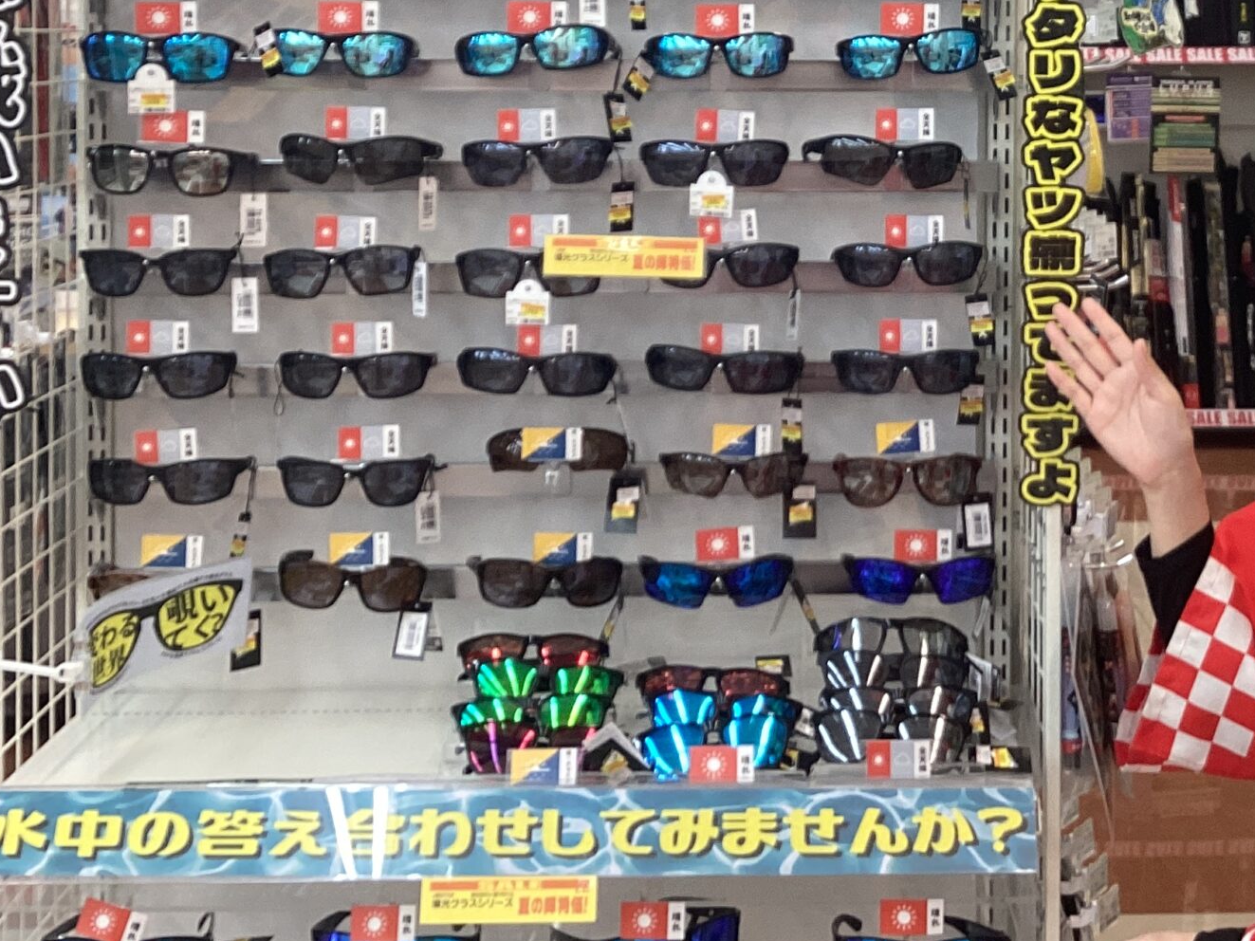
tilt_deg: -1.3
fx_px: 2175
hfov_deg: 31.9
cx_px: 858
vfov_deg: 23.7
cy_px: 74
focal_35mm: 60
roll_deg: -2.0
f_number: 2.4
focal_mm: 3.3
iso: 64
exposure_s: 1/60
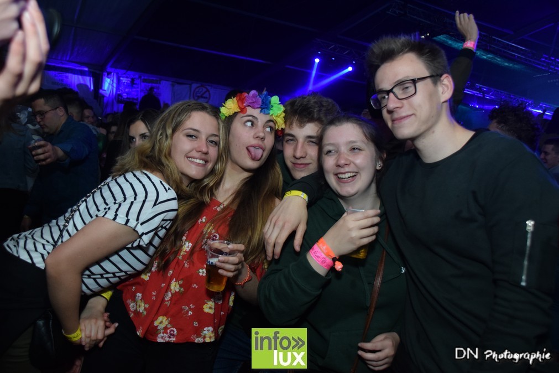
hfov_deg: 57.2
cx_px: 280
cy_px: 186
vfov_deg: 40.0
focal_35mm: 33
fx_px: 512
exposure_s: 1/40
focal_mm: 22
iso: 1600
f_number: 3.8
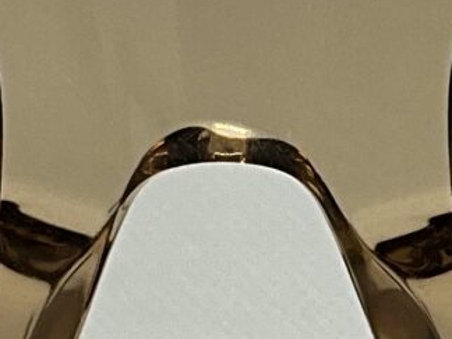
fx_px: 2990
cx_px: 392
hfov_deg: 8.6
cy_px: 275
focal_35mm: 229
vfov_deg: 6.5
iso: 20
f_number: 1.8
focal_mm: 3
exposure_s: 1/239
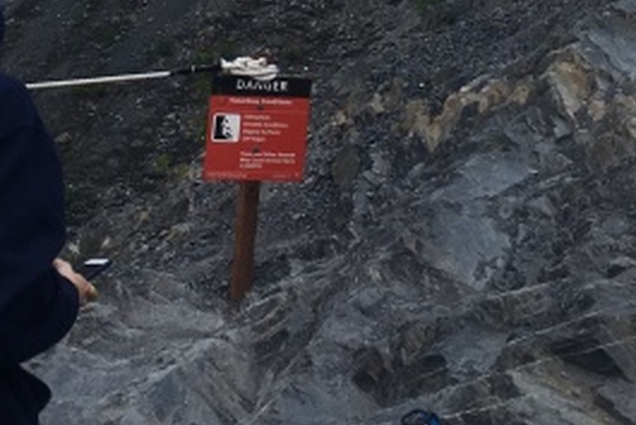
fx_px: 1608
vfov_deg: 14.1
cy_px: -211
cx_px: 379
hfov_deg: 22.3
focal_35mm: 91
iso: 25
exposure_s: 1/1202
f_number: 2.2
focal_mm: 4.15
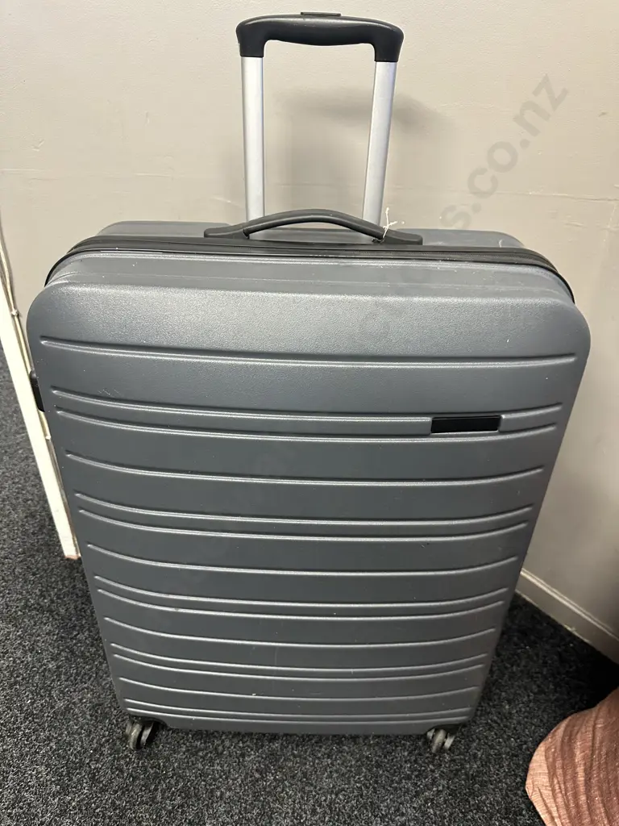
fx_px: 572
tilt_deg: -34.5
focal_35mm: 24
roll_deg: -1.8
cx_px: 310
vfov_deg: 71.6
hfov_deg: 56.8
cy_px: 413
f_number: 1.78
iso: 400
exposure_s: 1/50
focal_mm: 6.86
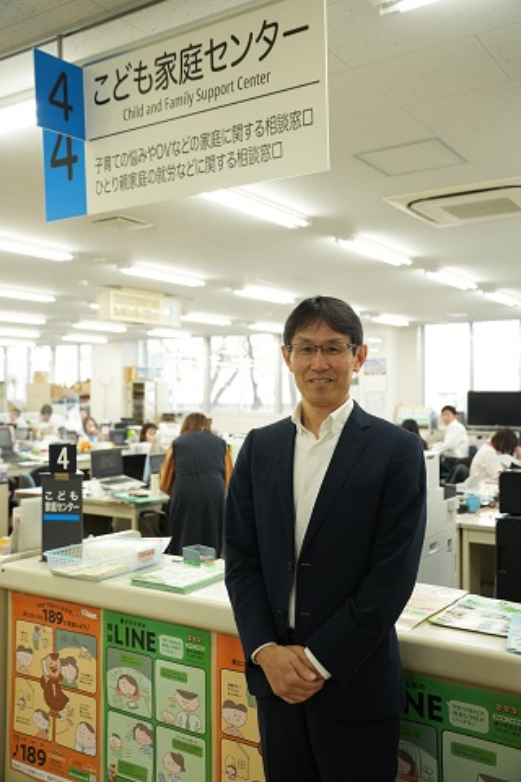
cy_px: 391
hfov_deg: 37.9
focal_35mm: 35
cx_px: 260
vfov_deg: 54.4
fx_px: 760
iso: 640
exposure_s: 1/100
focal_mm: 35
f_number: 4.5
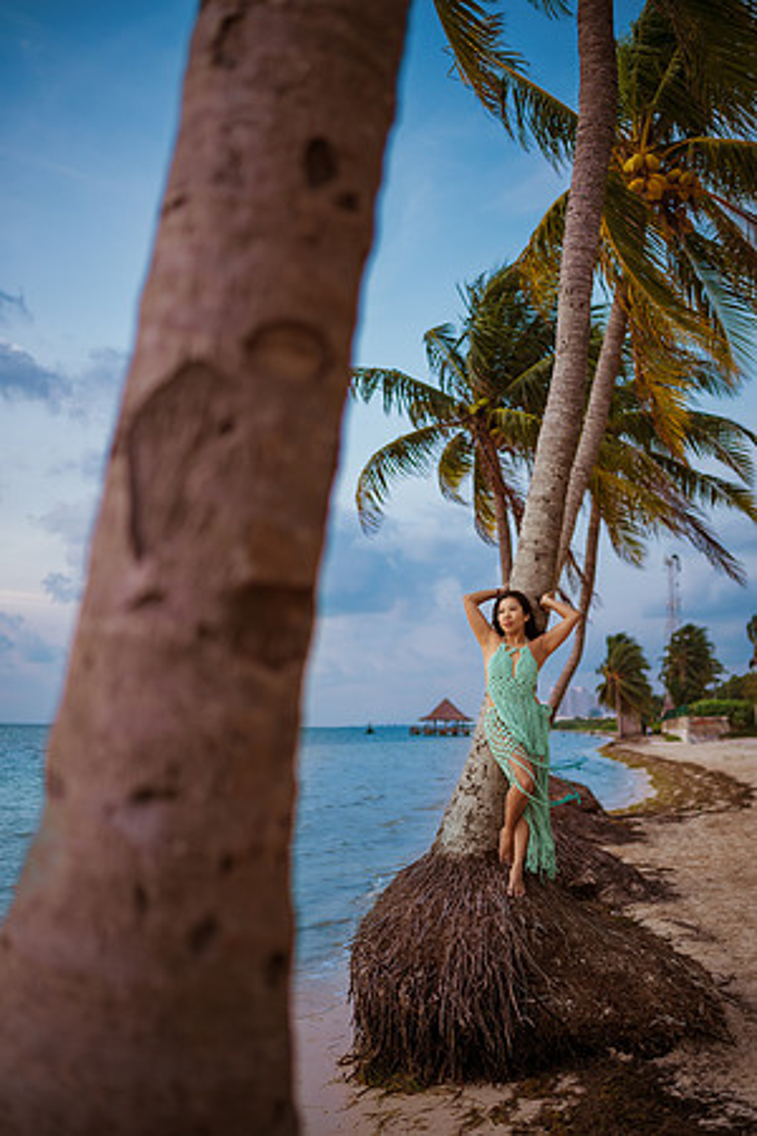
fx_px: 1104
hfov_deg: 37.9
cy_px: 568
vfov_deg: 54.4
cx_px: 378
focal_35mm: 35
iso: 200
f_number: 1.8
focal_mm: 35
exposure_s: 1/100
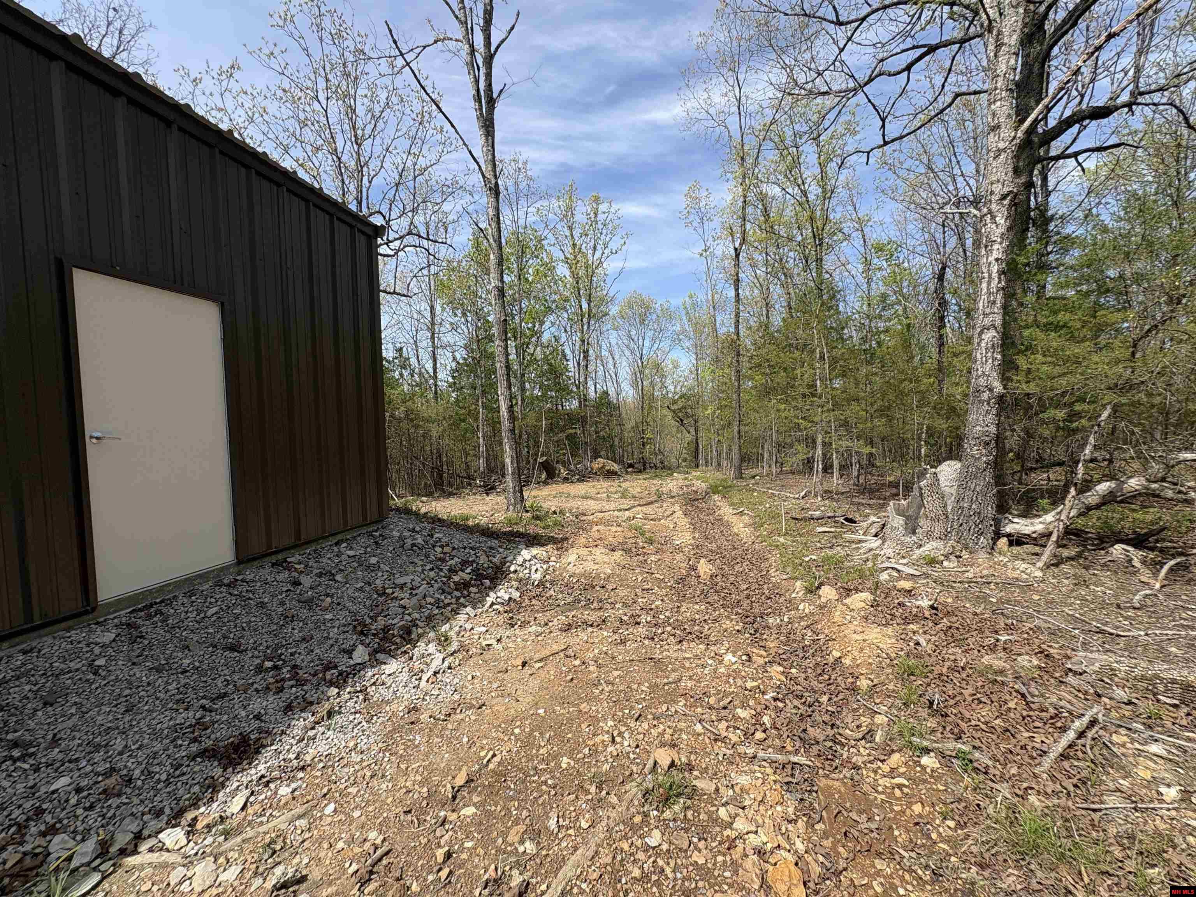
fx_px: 484
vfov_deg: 85.7
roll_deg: +1.6
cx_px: 598
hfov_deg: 102.1
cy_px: 448
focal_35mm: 14
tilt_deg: -3.1
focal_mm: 2.22
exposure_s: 1/1277
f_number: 2.2
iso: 40
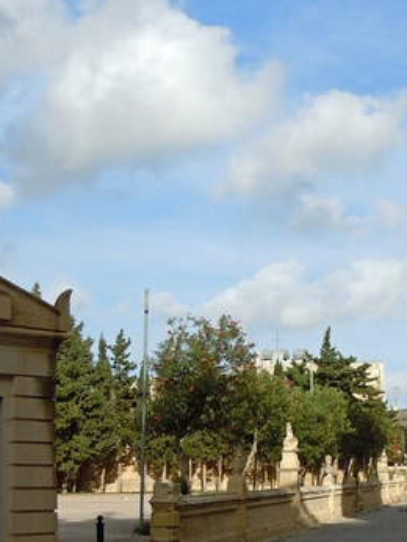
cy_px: 343
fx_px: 814
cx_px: 299
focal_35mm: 52
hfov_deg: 27.7
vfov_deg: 36.6
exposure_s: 1/400
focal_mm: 5.4
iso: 100
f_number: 7
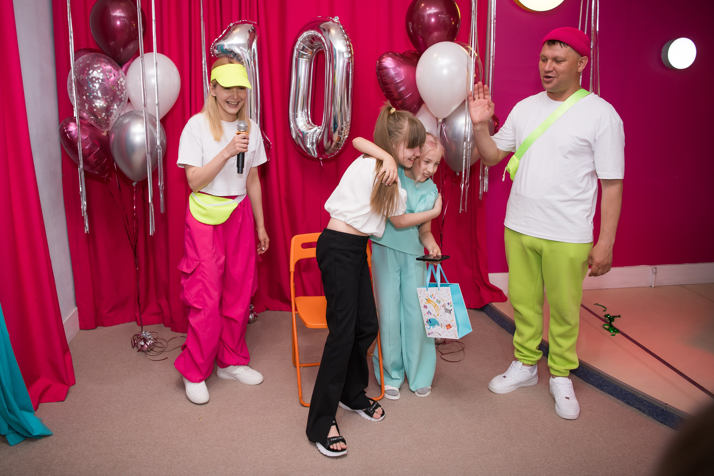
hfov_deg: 66.4
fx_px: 543
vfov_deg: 47.2
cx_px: 307
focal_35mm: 27
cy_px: 205
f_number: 2.8
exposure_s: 1/160
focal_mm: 24
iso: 500
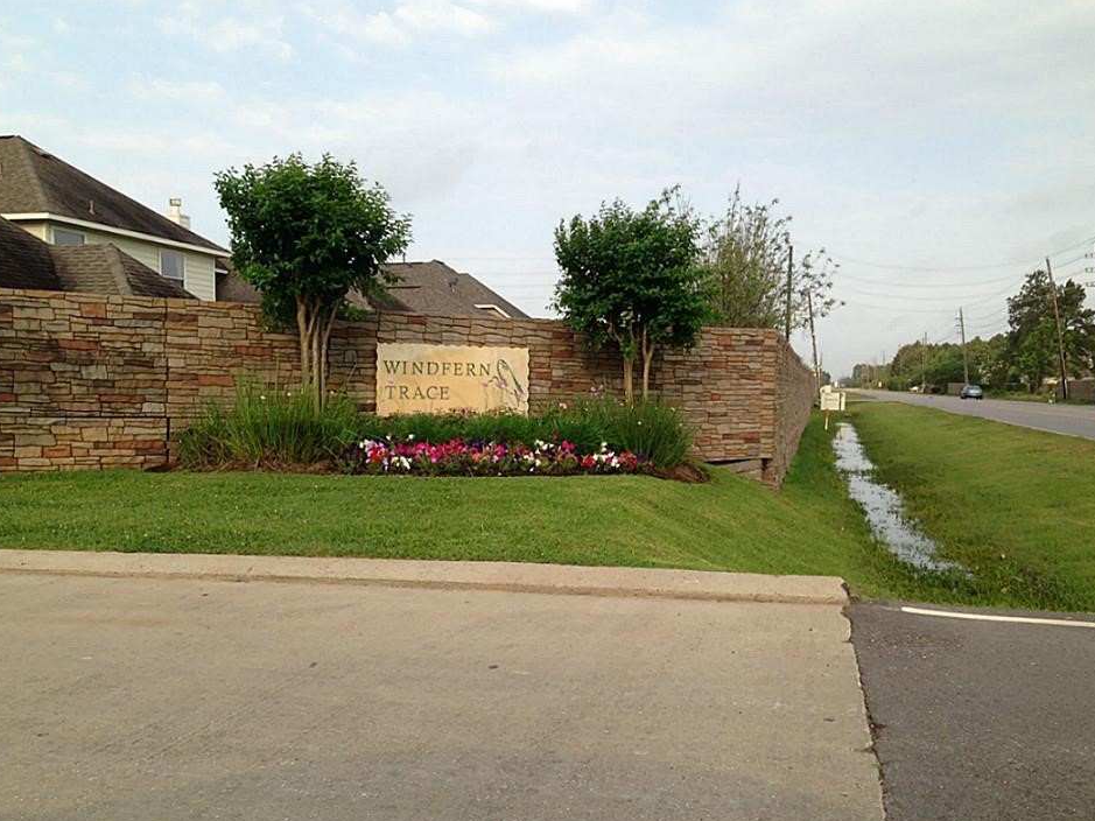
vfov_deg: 39.6
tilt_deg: -3.5
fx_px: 1139
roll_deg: -0.6
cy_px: 444
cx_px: 543
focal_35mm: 36
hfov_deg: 51.4
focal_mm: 4.12
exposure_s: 1/678
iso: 50
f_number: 2.4
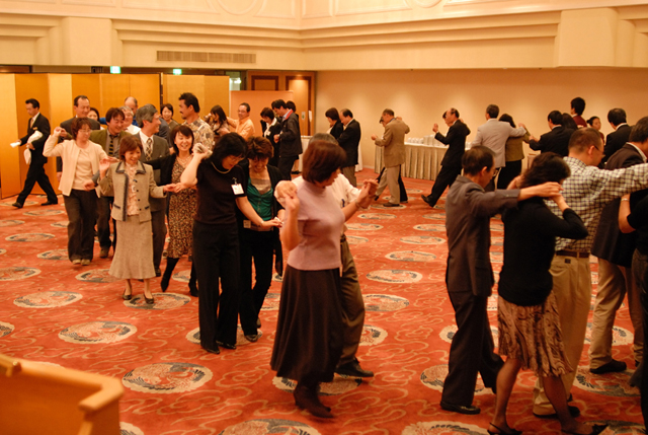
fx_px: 757
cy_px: 218
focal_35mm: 42
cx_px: 324
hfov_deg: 46.3
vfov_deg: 32.0
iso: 800
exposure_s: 1/80
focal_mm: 28
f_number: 2
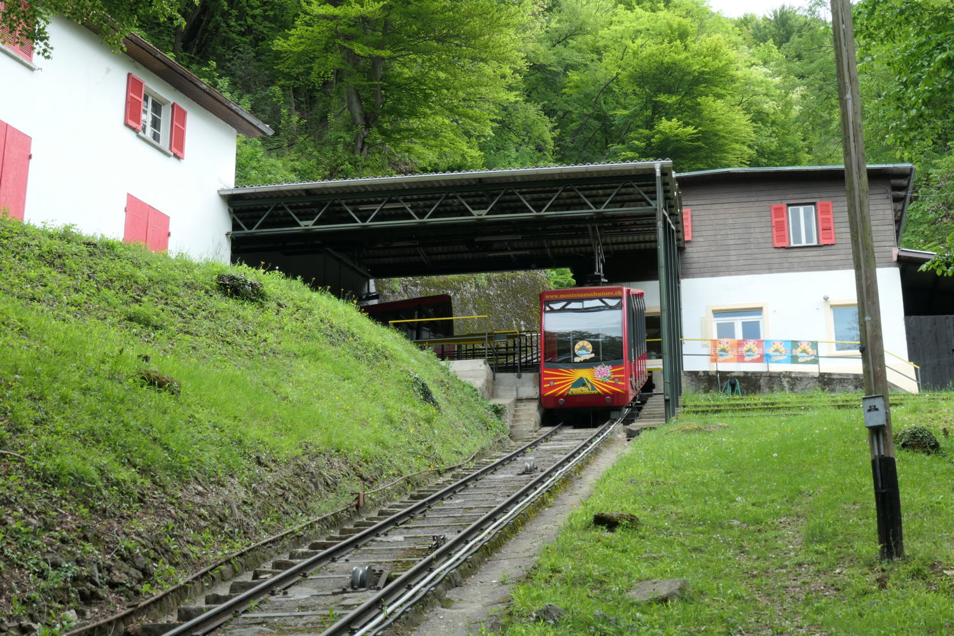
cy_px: 318
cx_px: 477
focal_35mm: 65
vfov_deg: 20.9
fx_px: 1722
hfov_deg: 31.0
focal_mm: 23.6
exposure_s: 1/200
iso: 200
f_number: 4.6
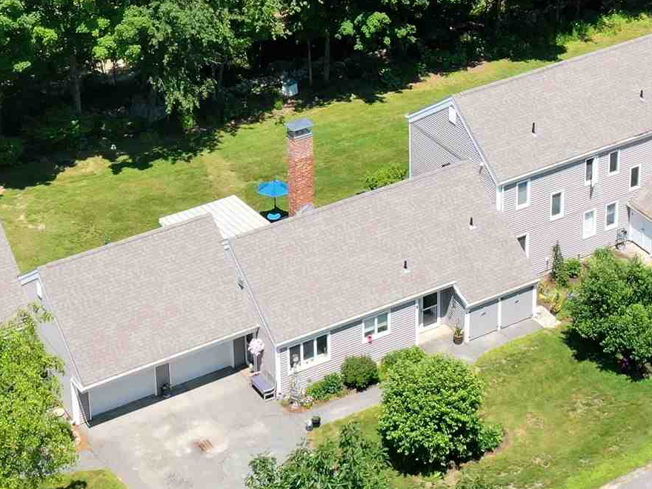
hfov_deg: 20.9
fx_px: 1771
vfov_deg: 15.1
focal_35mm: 94
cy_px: -122
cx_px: 330
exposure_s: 1/400
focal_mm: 10.26
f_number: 5.6
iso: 100
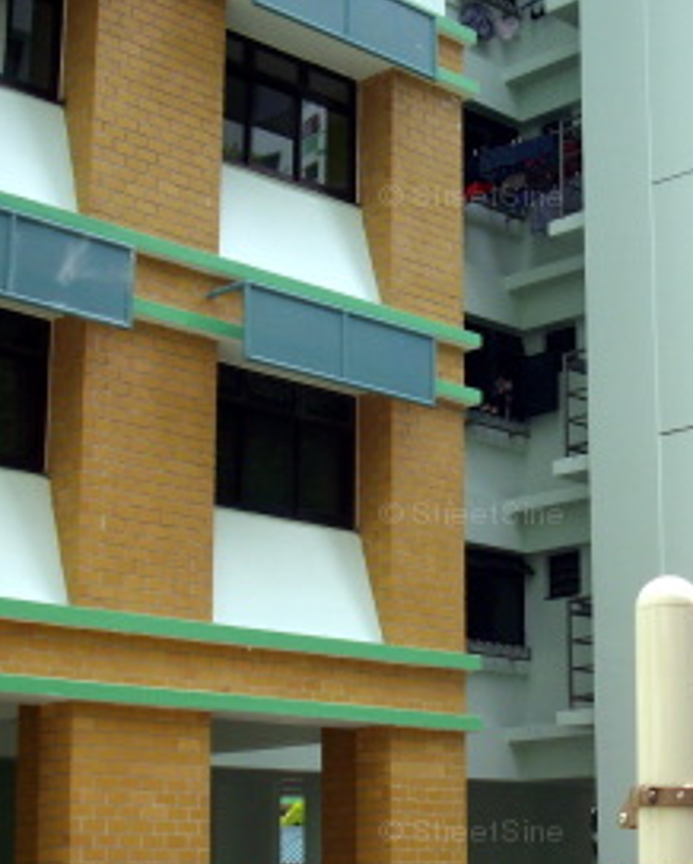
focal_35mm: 73
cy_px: 518
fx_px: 1869
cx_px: 617
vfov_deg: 26.0
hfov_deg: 20.6
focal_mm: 6.2
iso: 80
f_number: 5.6
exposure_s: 1/125
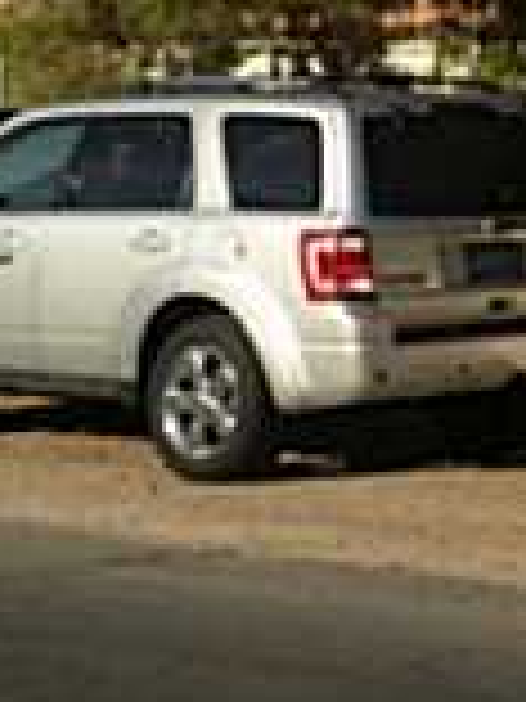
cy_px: 18
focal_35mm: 149
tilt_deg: +1.9
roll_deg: -1.5
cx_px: 1416
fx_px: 3019
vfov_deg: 13.1
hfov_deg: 8.7
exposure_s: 1/2283
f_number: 2.2
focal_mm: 4.15
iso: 32
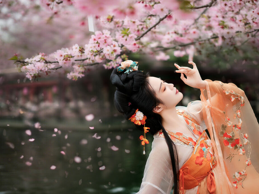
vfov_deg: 26.5
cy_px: 96
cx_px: 147
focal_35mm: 55
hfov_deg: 34.9
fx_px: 411
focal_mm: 50
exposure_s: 1/320
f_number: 1.8
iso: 100
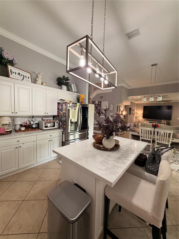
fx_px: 97
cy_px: 120
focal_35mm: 14
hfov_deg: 85.7
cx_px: 90
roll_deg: -1.7
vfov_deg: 102.1
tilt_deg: -4.1
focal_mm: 2.22
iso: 160
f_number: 2.2
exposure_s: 1/60
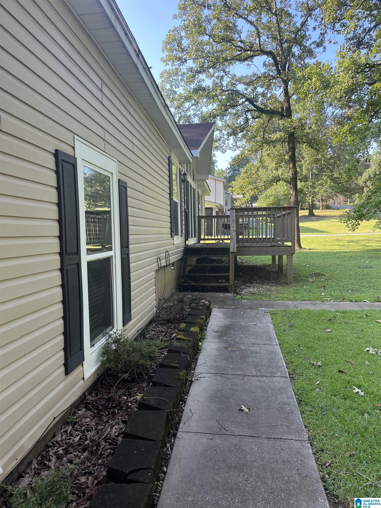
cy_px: 254
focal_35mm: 26
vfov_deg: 67.3
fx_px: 382
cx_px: 190
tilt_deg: -3.6
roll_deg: +2.0
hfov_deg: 53.1
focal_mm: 5.1
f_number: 1.6
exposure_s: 1/245
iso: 40
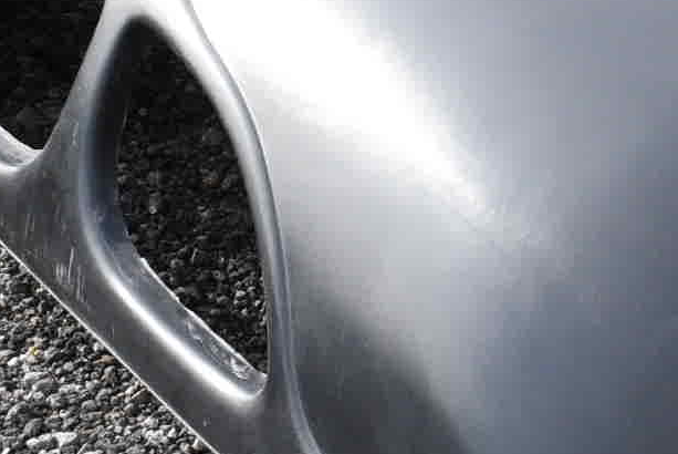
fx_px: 4005
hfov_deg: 9.5
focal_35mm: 212
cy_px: 28
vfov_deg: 6.5
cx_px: 901
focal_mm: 29
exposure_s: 1/500
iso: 1250
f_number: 11
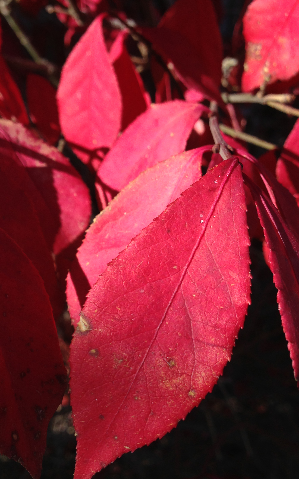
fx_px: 548
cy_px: 254
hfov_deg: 30.5
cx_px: 119
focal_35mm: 42
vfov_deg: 47.2
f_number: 2.4
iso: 50
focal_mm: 4.13
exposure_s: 1/1063
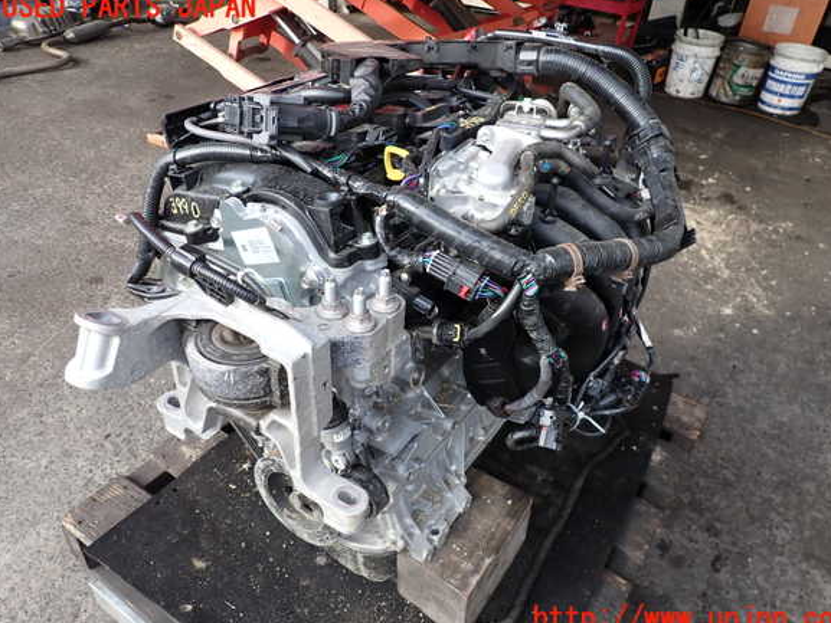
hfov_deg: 67.3
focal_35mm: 26
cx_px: 426
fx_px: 624
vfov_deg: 53.1
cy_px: 314
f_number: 2.8
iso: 100
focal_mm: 4.5
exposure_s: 1/200
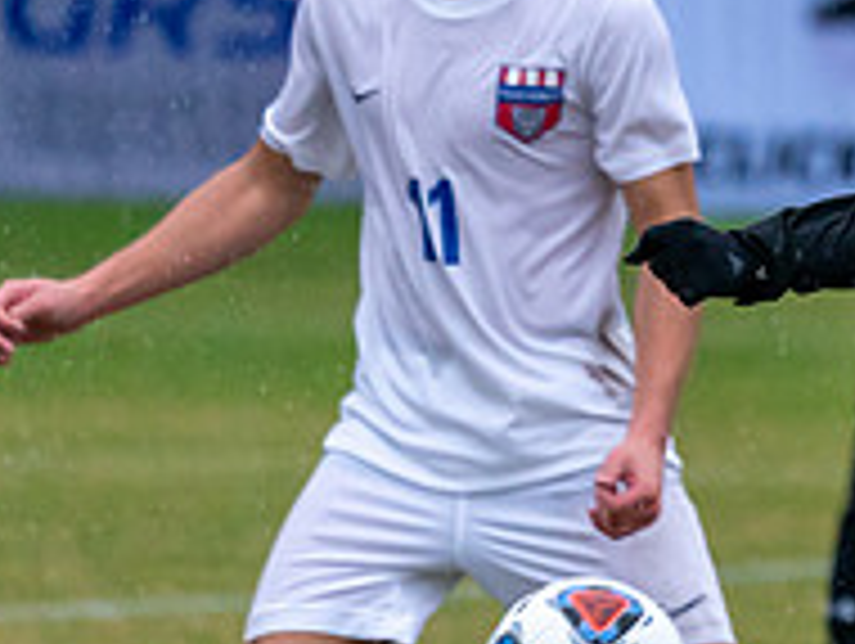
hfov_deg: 1.5
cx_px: 1613
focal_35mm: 1303
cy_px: -64
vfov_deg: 1.1
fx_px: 32224
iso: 3200
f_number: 5.6
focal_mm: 315
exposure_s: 1/1000
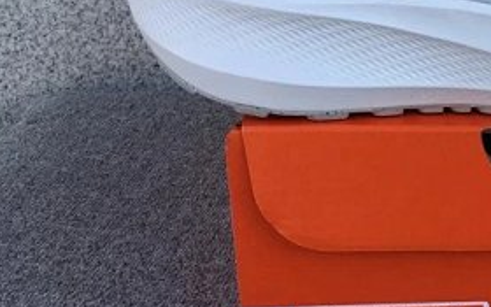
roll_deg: -0.7
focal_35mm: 75
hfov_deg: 25.7
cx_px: 523
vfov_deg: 17.2
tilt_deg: -18.3
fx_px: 1004
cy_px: 49
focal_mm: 3.3
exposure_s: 1/239
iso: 25
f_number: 2.4
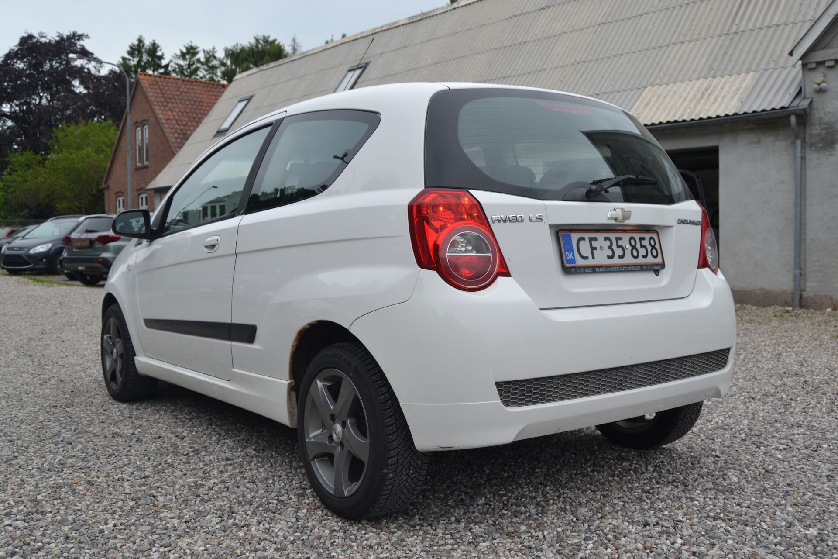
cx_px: 419
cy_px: 280
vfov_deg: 40.0
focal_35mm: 33
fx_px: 768
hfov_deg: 57.2
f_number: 5.6
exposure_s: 1/125
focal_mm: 22
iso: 100
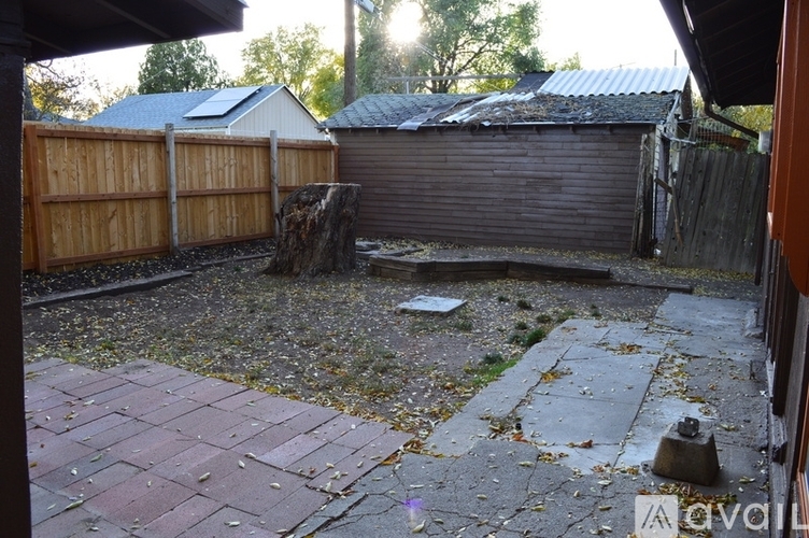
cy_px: 269
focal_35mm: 27
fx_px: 606
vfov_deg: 47.8
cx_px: 404
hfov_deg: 67.4
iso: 400
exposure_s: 1/60
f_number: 8
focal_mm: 18
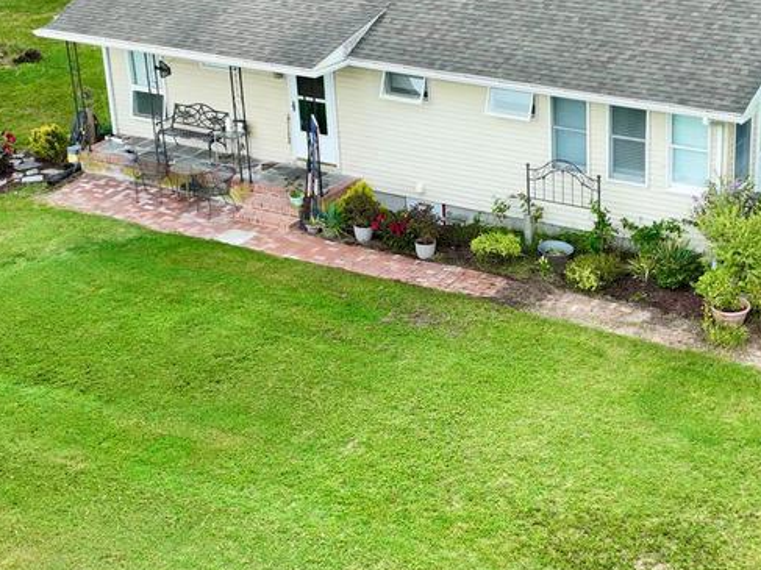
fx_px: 1560
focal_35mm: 71
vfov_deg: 20.7
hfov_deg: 27.2
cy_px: 355
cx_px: 516
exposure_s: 1/160
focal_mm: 12.29
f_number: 2.8
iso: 100
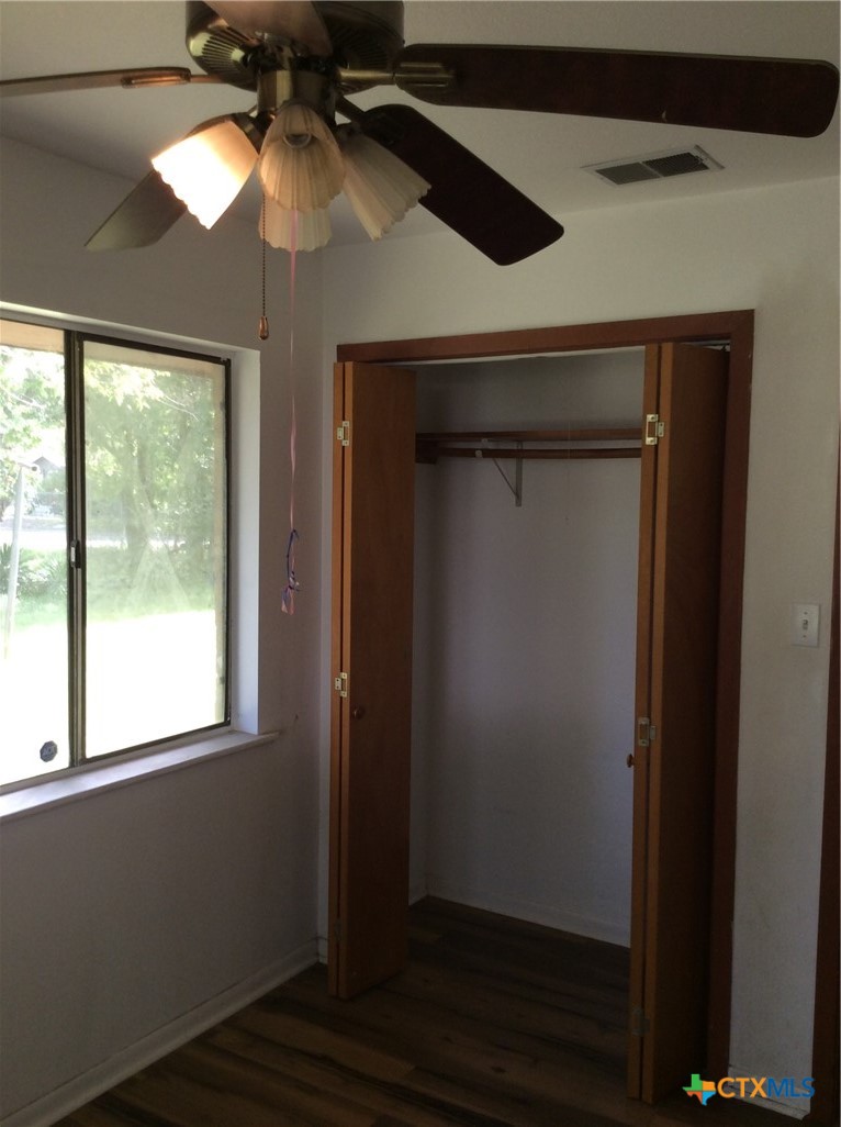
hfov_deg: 44.0
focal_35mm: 32
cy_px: 564
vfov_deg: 56.9
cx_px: 420
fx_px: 1040
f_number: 2.4
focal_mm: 3.3
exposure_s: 1/60
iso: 50
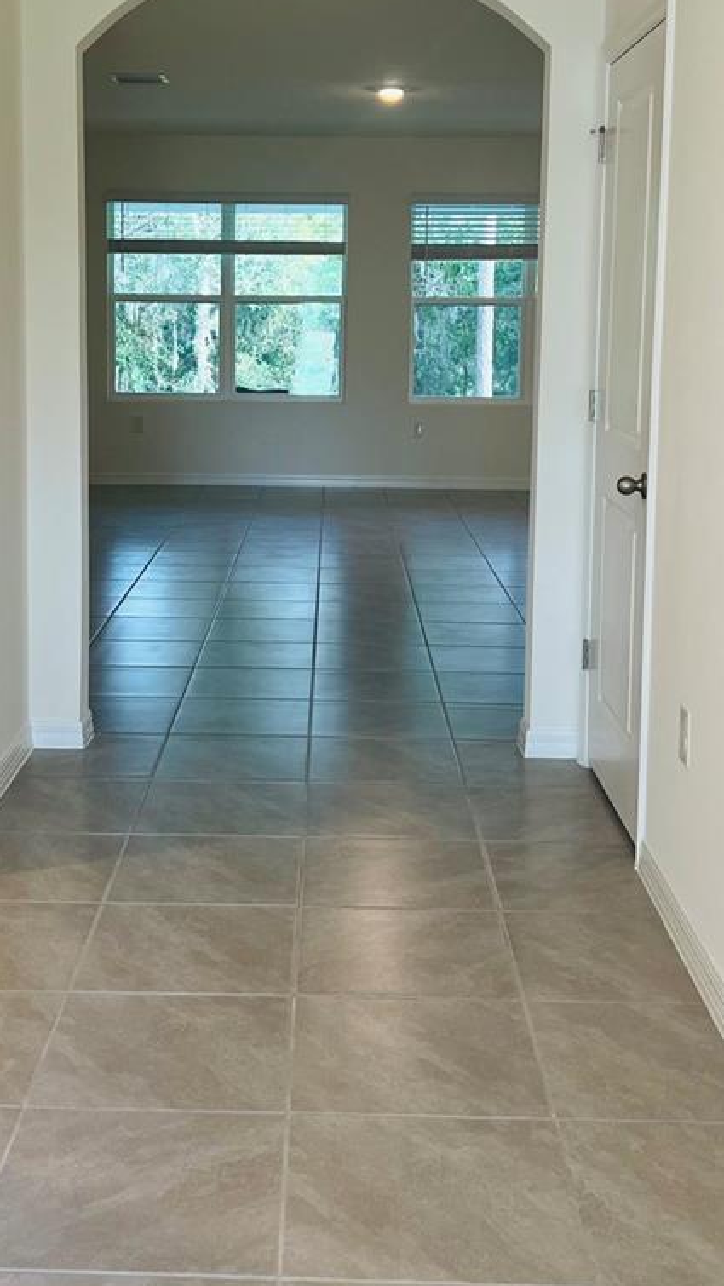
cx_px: 296
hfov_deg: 26.5
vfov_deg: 45.1
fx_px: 1535
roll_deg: -0.8
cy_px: 485
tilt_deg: -6.8
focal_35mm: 45
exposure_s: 1/120
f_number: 1.5
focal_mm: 5.7
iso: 125
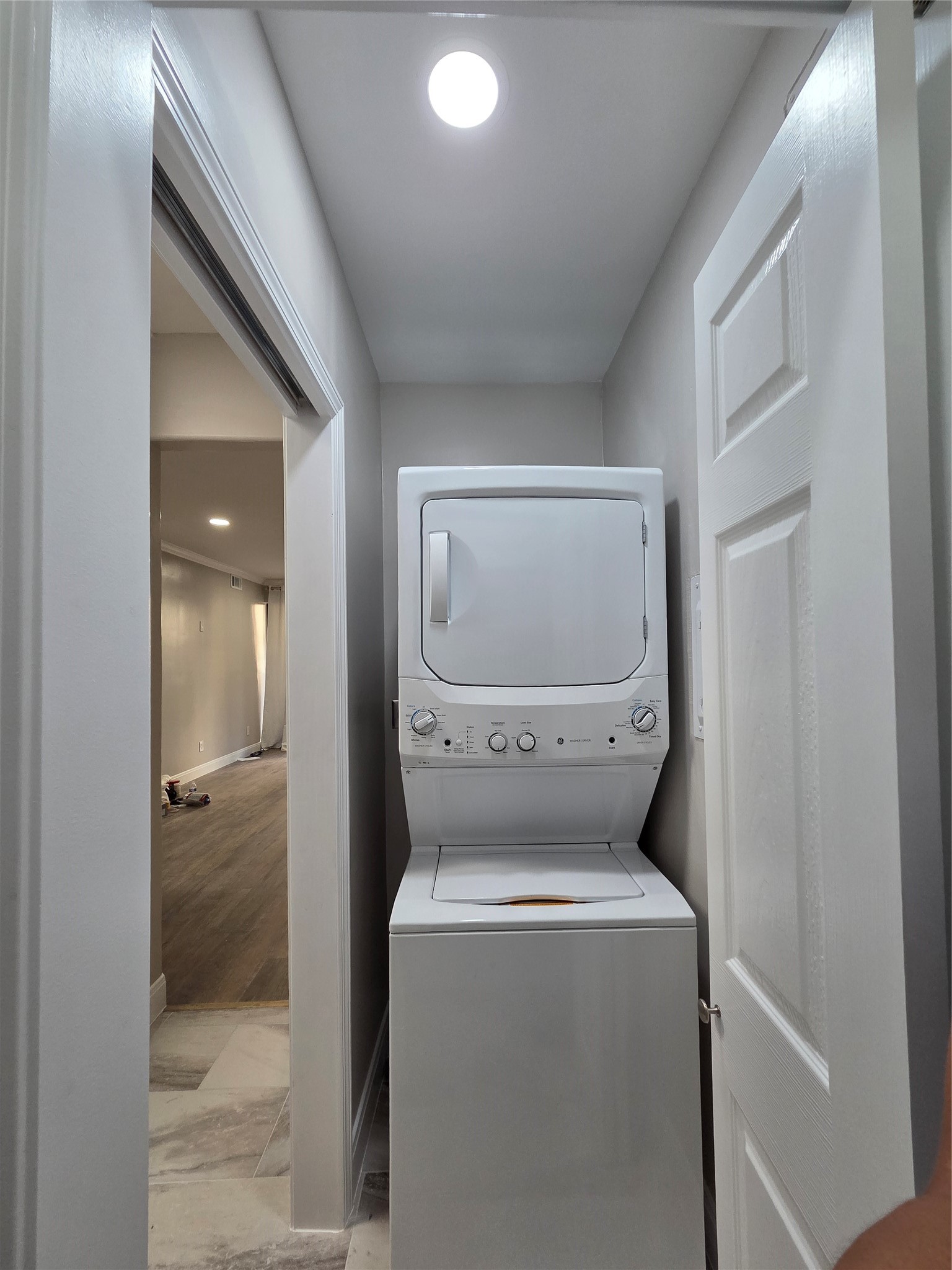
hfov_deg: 89.9
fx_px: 477
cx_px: 476
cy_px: 635
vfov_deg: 106.2
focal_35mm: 13
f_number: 2.2
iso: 250
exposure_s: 1/120
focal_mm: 2.2
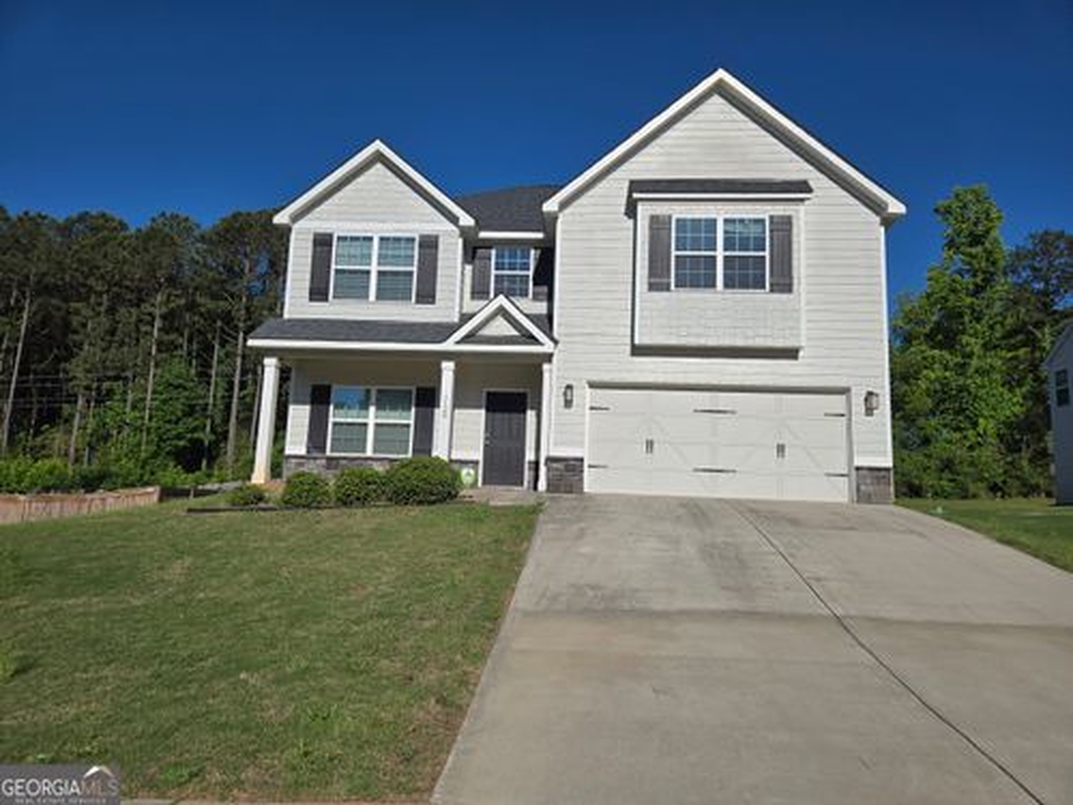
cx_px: 536
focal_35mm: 23
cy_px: 402
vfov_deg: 58.9
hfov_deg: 73.9
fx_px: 713
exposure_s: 1/3988
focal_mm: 5.4
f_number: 1.8
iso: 25
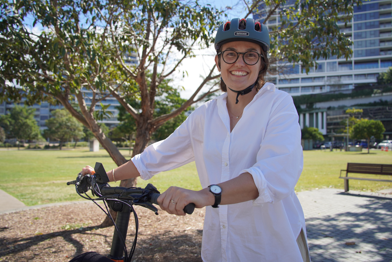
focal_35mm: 31
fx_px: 337
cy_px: 130
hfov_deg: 60.3
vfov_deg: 42.3
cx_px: 193
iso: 100
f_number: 4.5
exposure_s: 1/400
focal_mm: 30
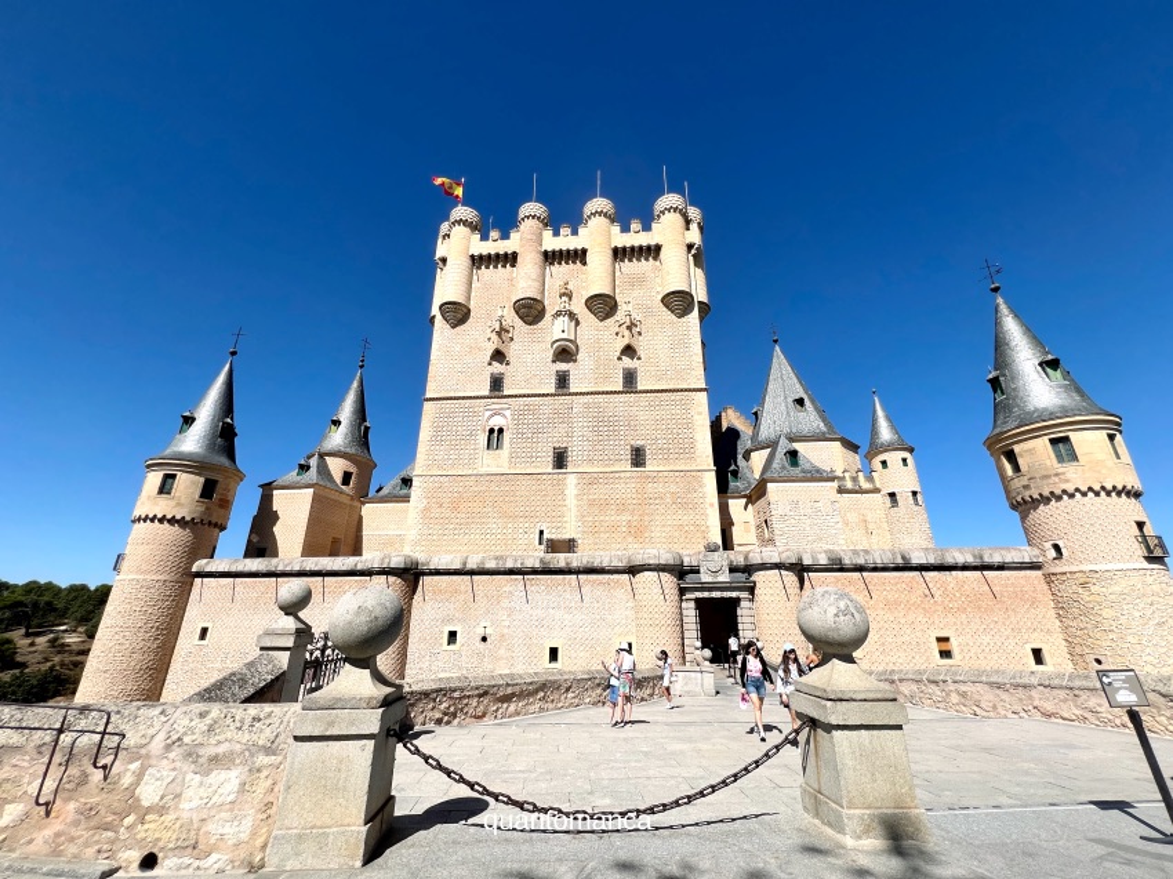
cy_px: 440
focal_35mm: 13
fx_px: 440
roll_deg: -0.6
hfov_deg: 106.2
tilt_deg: +21.6
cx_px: 586
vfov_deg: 89.9
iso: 32
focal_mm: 1.57
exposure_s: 1/3040
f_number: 1.8
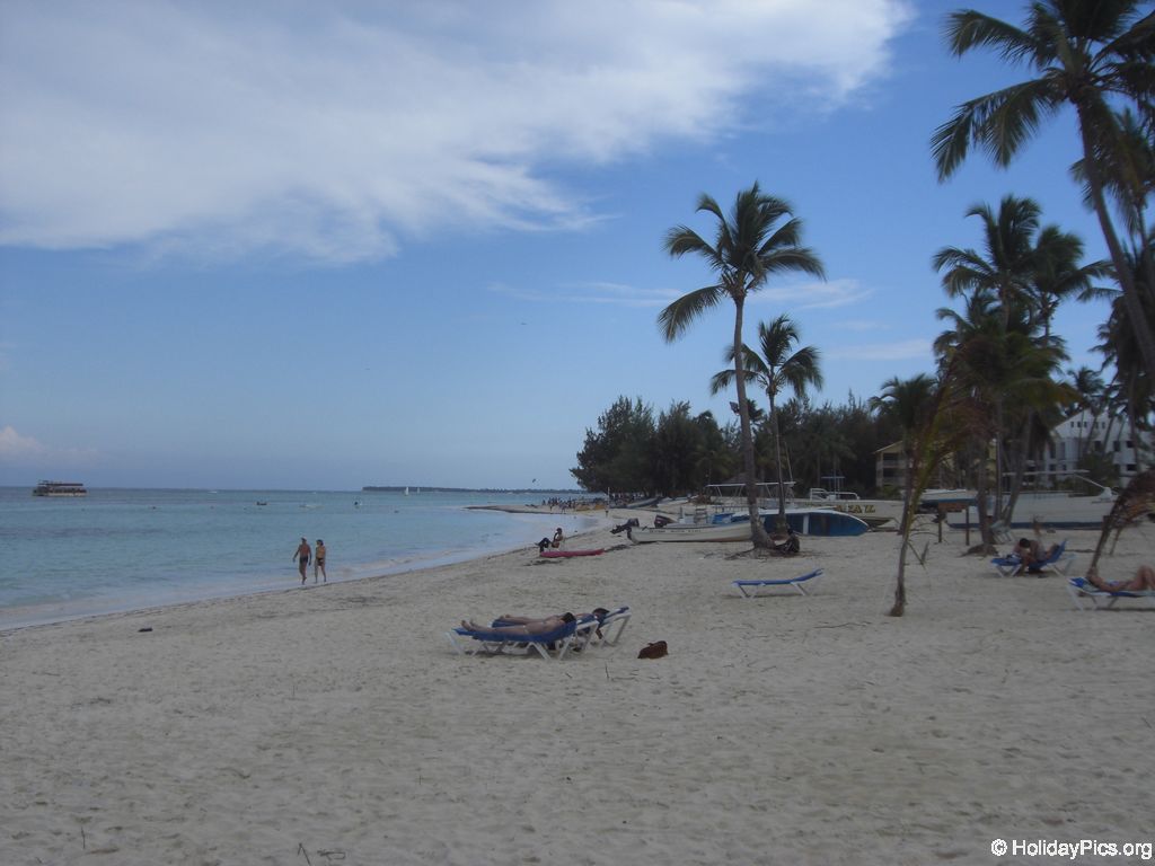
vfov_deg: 37.7
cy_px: 433
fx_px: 1268
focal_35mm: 38
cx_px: 578
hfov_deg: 49.0
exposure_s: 1/160
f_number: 8
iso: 64
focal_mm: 6.2
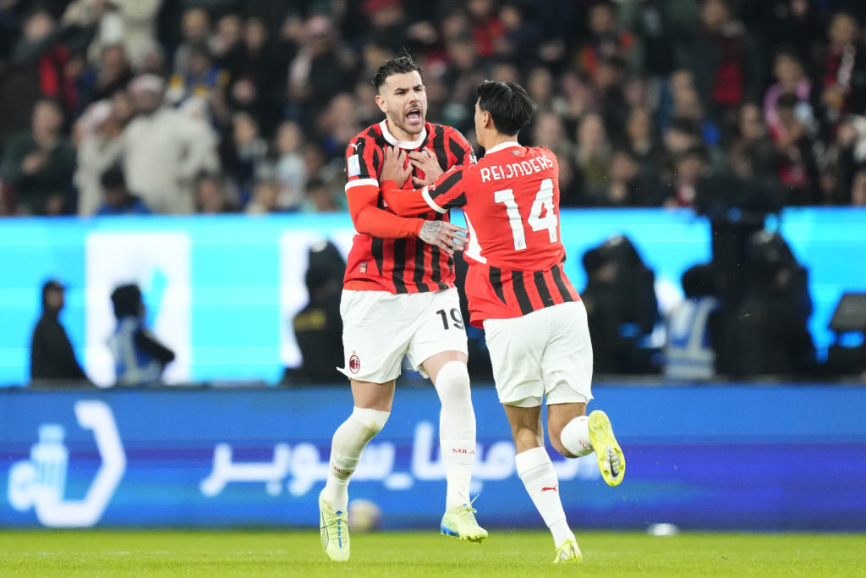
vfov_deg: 3.4
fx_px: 9623
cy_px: 289
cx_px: 433
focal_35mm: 400
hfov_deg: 5.2
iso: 3200
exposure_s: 1/2000
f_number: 2.8
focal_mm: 400
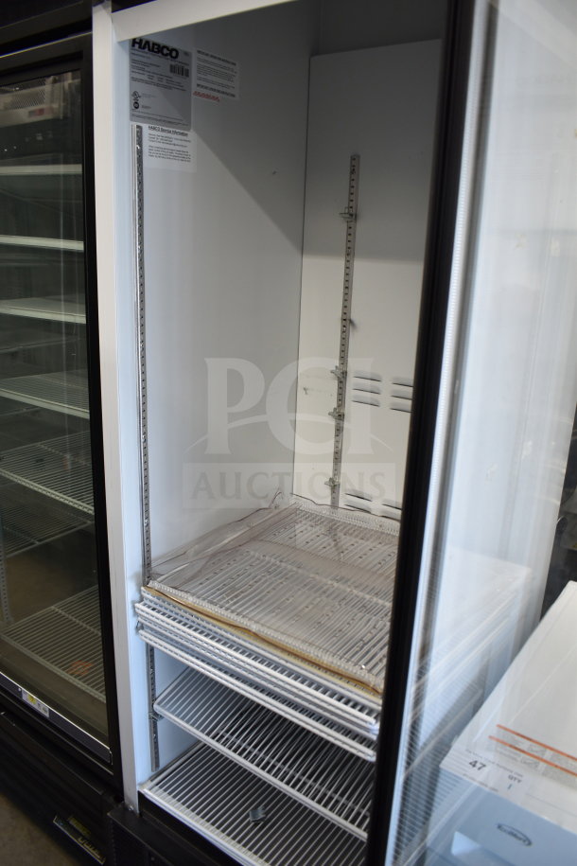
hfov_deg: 47.9
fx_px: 649
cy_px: 433
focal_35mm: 27
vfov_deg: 67.4
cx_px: 288
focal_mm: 18
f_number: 3.5
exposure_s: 1/30
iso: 360
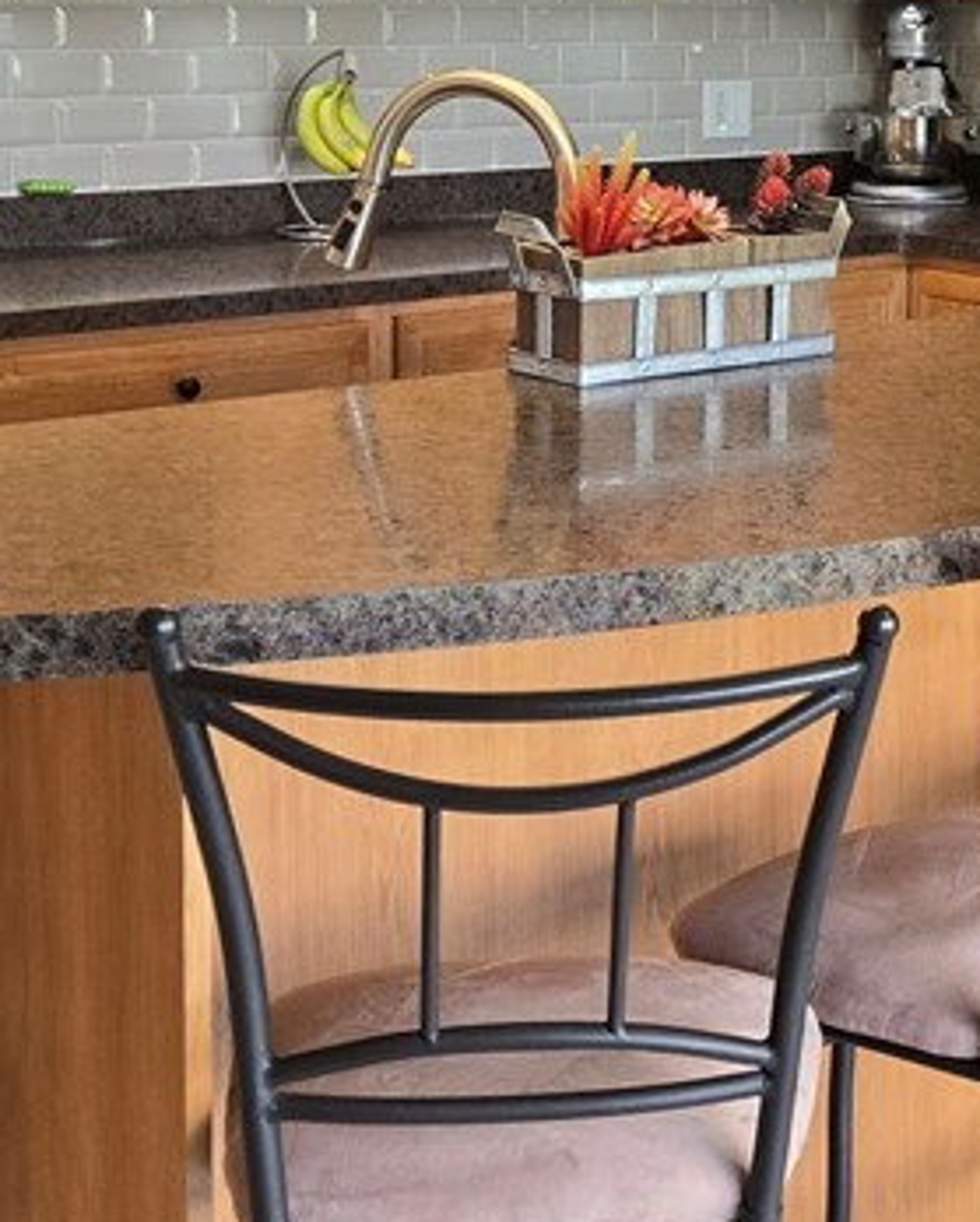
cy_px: 226
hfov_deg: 22.0
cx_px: 1061
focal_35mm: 66
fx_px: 2390
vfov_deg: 28.0
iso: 125
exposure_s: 1/120
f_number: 1.8
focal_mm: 5.4
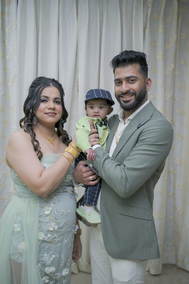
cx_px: 94
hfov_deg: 35.0
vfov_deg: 50.7
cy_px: 142
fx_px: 300
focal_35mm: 38
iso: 4000
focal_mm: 38
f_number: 4
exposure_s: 1/160
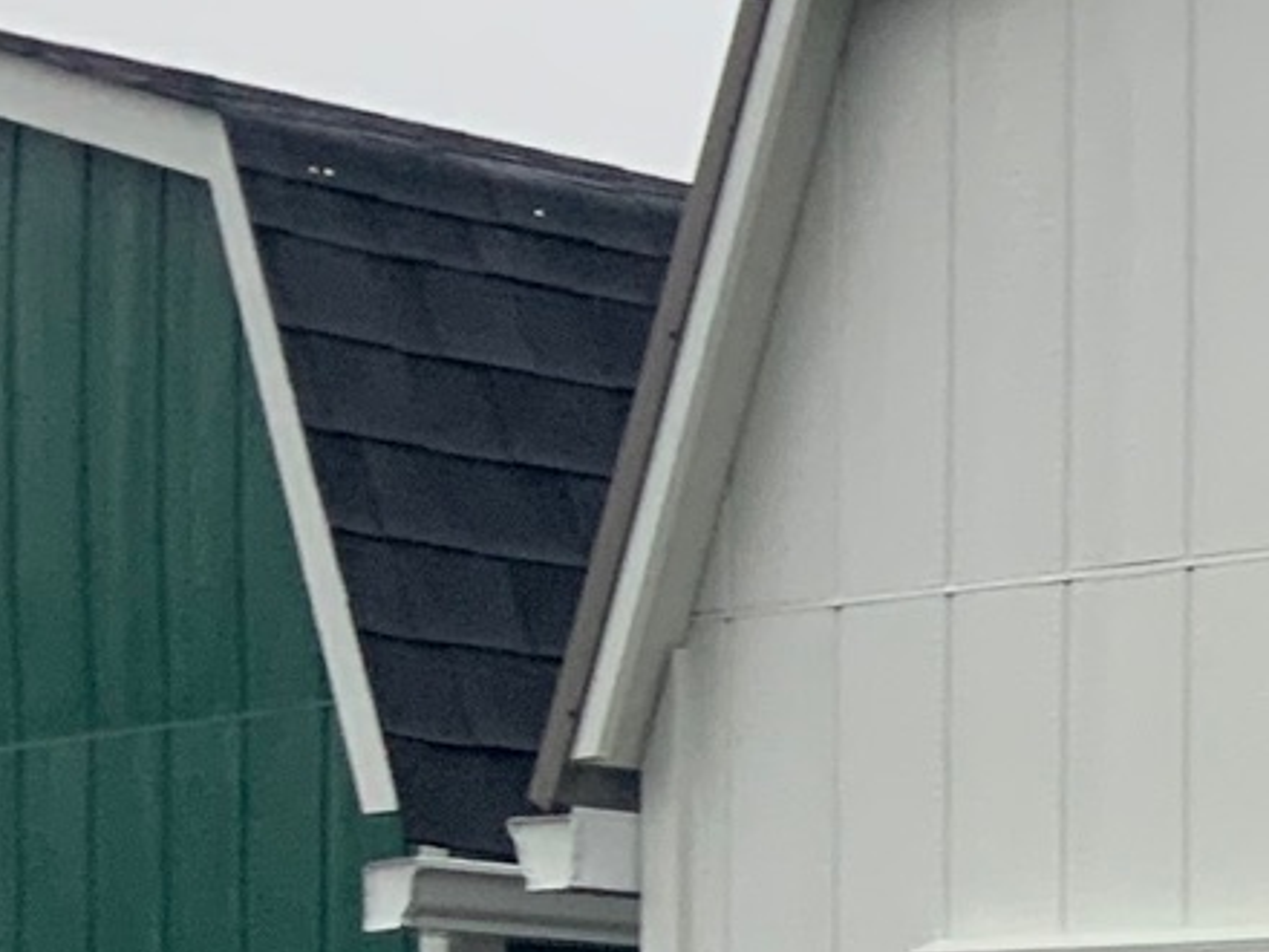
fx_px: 4949
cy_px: 1382
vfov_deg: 10.6
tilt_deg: +1.0
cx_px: 2515
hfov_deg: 12.8
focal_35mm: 135
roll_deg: +1.4
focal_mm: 3
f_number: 1.8
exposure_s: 1/60
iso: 40
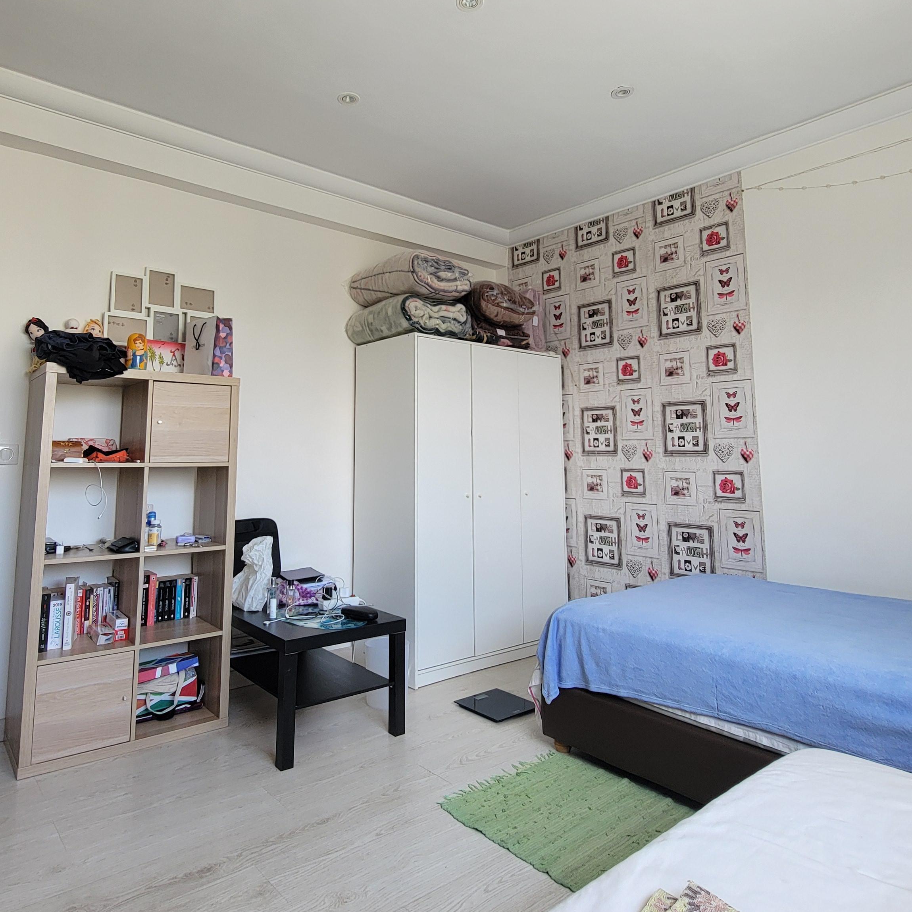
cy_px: 368
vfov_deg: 74.1
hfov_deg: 74.6
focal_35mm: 20
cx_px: 412
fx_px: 596
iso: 80
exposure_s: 1/120
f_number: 2.2
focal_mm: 2.2
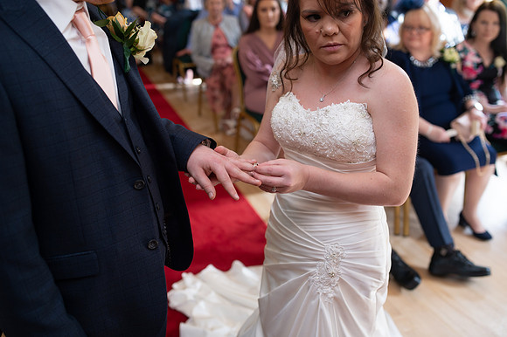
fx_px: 493
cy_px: 168
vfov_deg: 37.8
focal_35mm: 35
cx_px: 254
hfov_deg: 54.5
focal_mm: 35
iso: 160
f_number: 2.8
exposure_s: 1/100
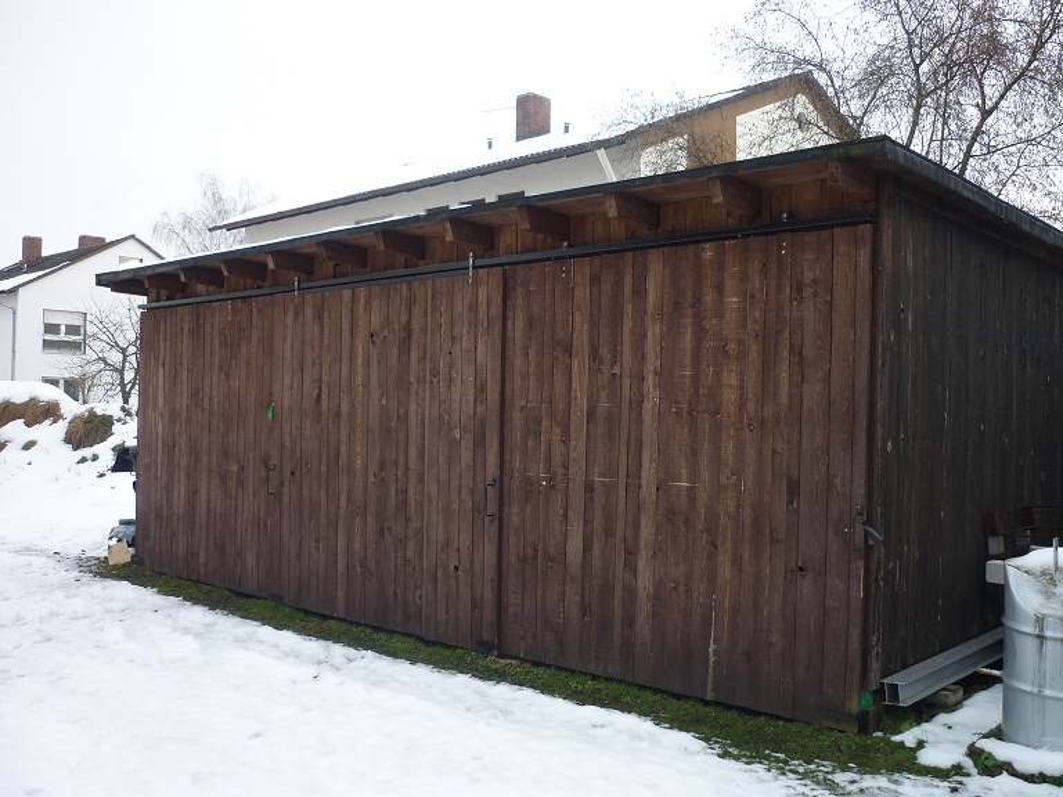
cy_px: 398
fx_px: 1013
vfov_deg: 42.9
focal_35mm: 33
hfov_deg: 55.4
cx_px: 532
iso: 80
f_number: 2.8
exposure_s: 1/80
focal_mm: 5.5
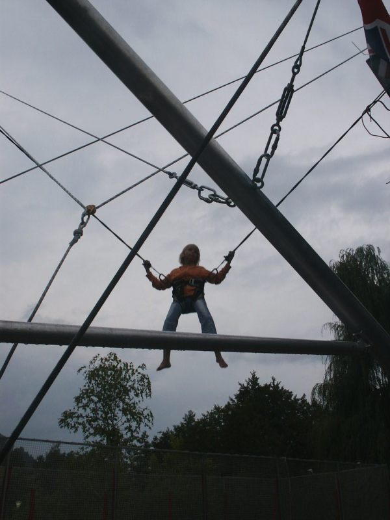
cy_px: 260
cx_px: 195
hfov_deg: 40.7
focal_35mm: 35
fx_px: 526
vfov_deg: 52.6
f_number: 6.7
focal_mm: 7.18
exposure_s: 1/125
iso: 64
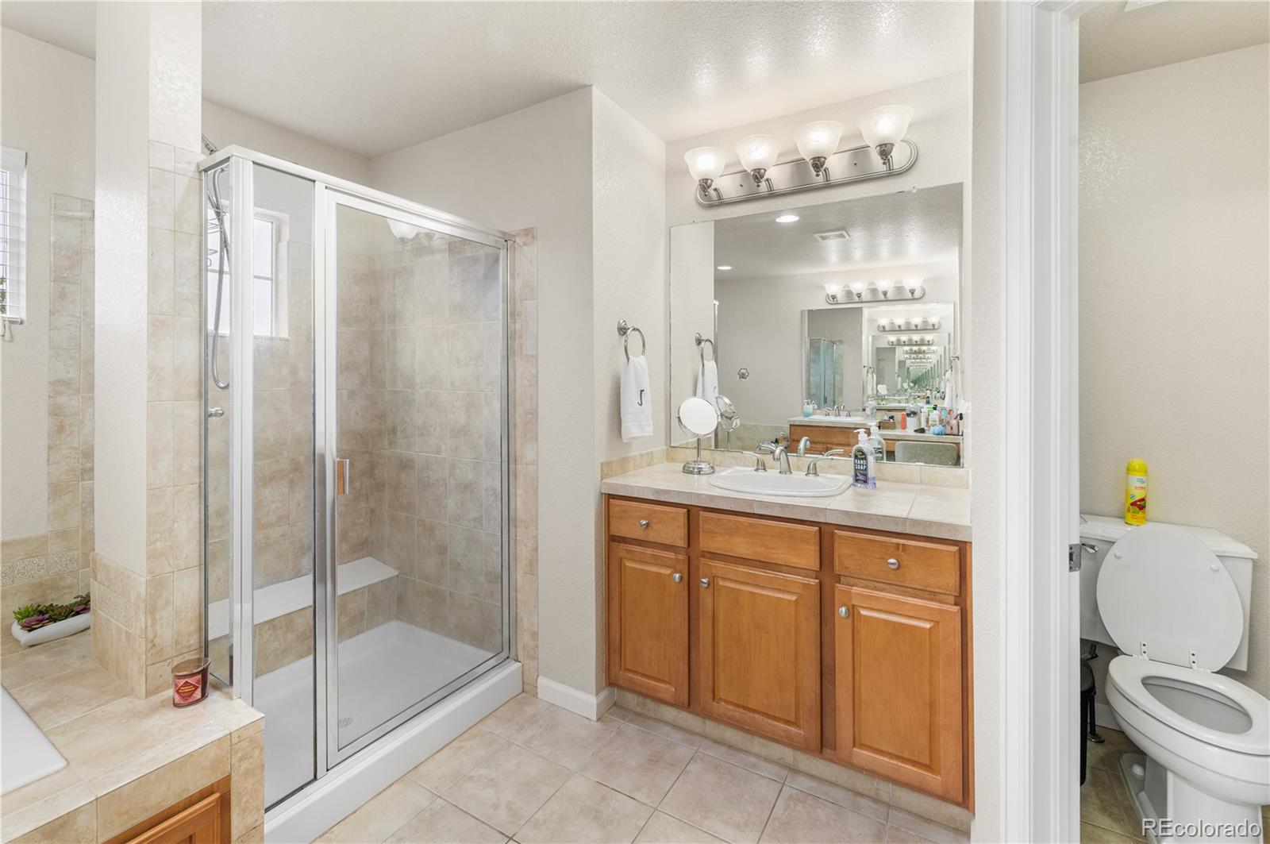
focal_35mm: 15
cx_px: 635
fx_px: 529
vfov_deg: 77.2
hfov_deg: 100.5
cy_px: 422
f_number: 8
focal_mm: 15
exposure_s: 1/2
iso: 800
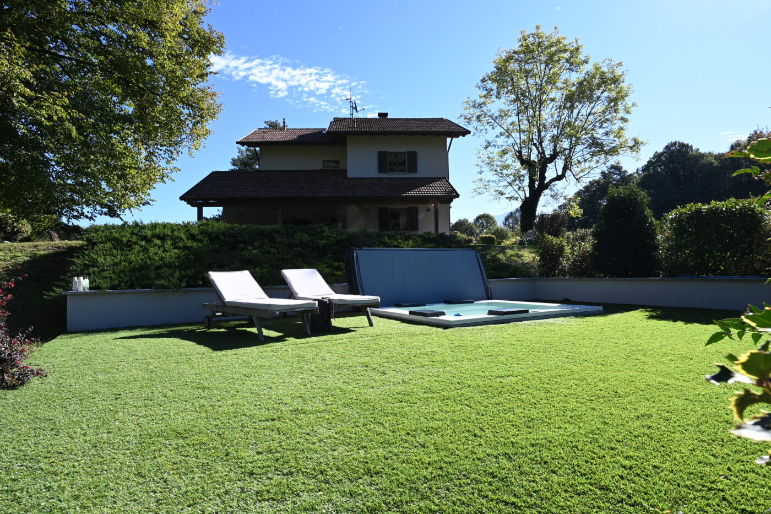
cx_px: 386
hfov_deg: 84.0
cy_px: 257
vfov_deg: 61.9
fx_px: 428
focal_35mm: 20
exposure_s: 1/200
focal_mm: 20
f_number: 14
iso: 400
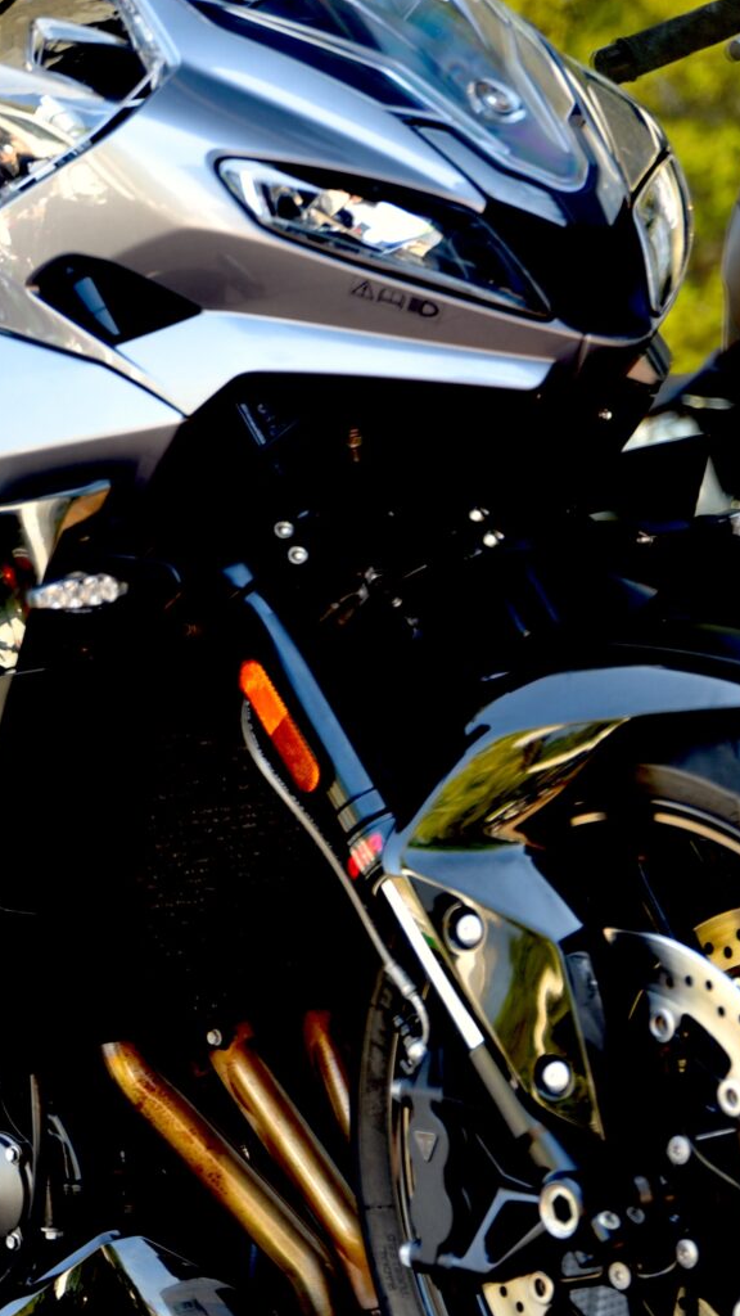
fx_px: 4570
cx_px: -194
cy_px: 628
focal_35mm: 131
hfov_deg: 9.1
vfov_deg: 16.4
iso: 100
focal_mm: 50
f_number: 2.8
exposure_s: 1/60
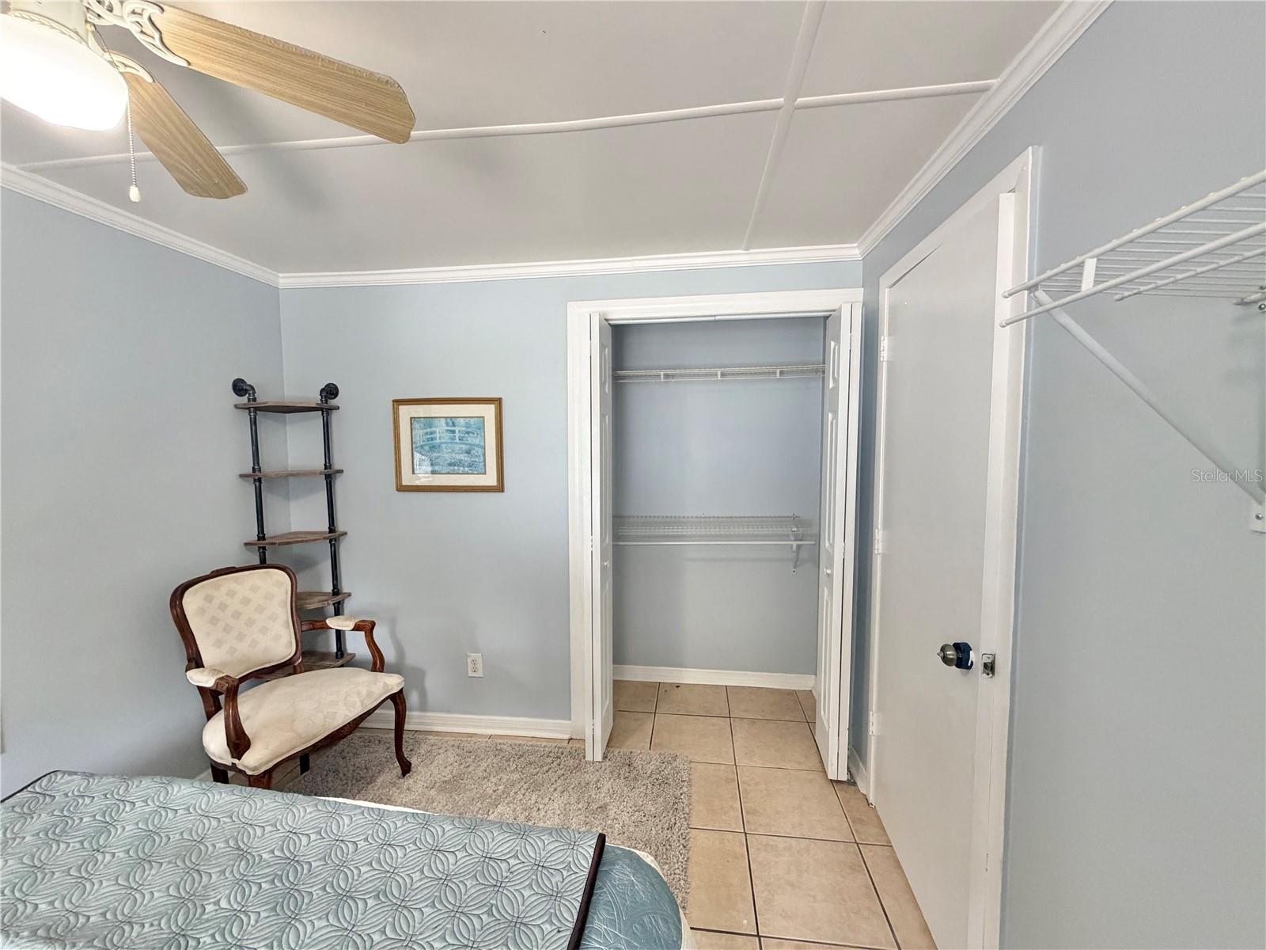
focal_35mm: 14
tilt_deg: -3.7
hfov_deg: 102.1
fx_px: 512
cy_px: 475
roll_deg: +0.4
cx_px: 633
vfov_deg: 85.7
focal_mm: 2.22
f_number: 2.2
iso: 320
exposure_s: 1/121
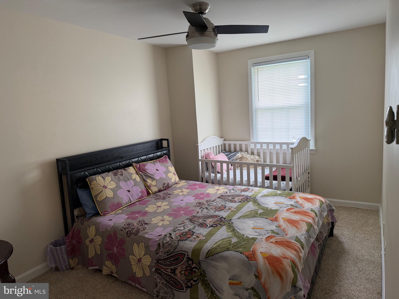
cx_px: 200
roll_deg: +5.2
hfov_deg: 71.6
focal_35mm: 24
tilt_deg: -7.3
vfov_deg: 56.8
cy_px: 150
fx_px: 277
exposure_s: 1/120
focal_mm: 6.76
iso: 320
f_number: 1.78
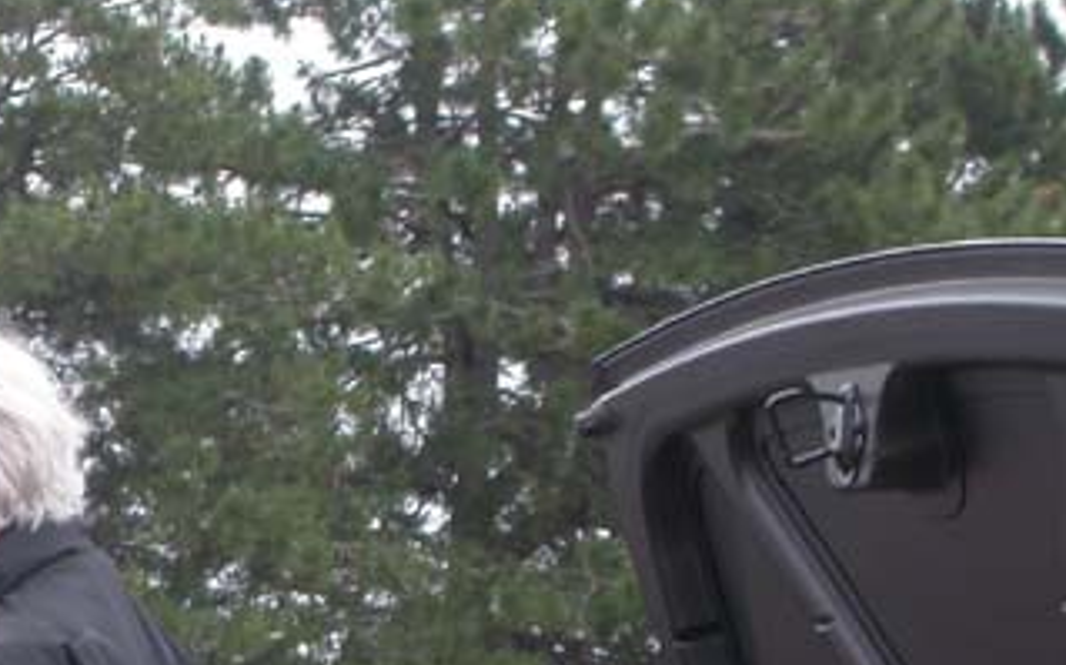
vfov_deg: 3.9
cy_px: 742
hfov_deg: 6.2
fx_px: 9727
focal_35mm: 335
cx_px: -211
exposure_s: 1/239
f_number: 5.8
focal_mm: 26.2
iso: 100
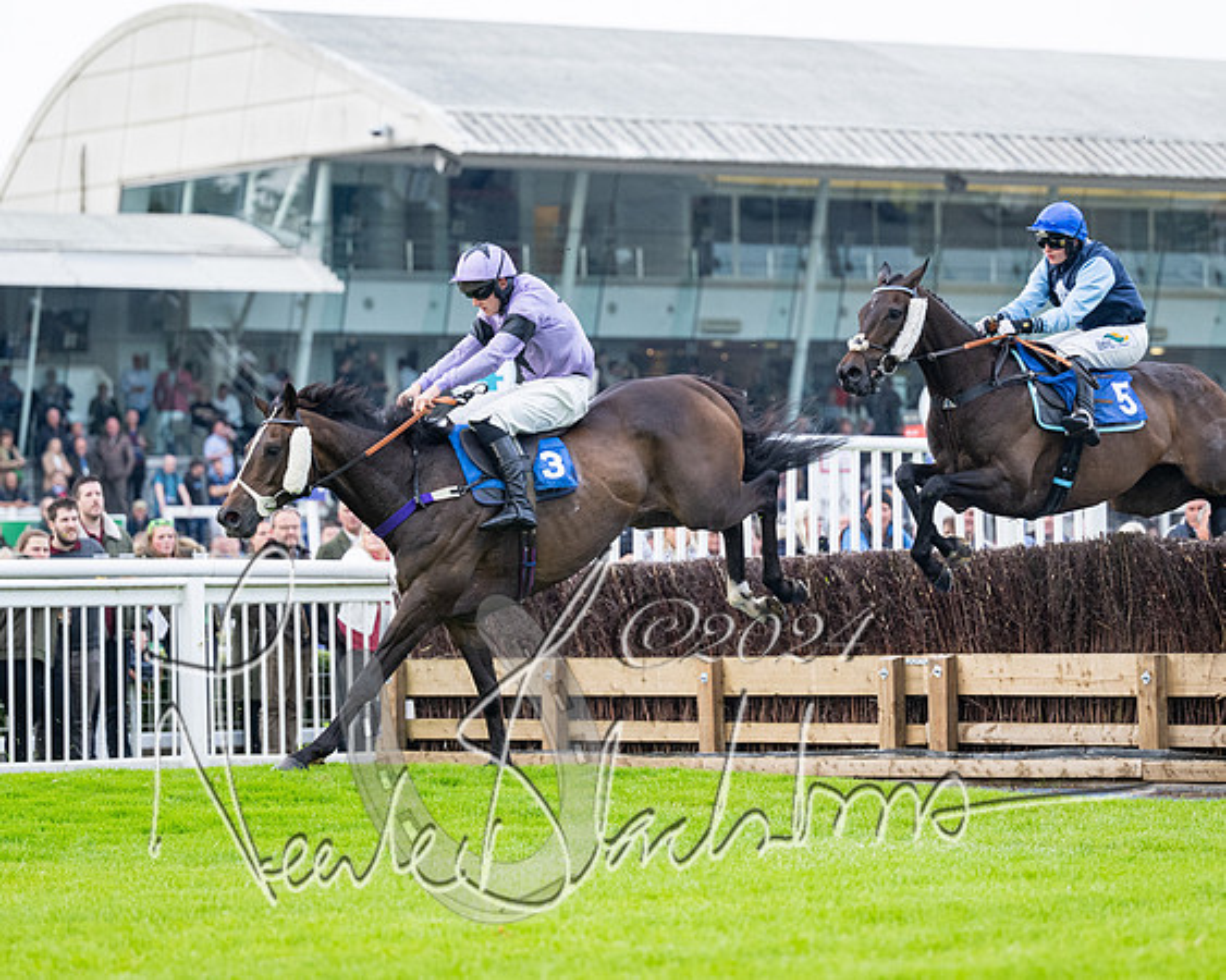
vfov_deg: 9.8
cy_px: 495
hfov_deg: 12.2
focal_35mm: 158
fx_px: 5726
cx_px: 673
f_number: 2.8
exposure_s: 1/2000
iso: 800
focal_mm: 110
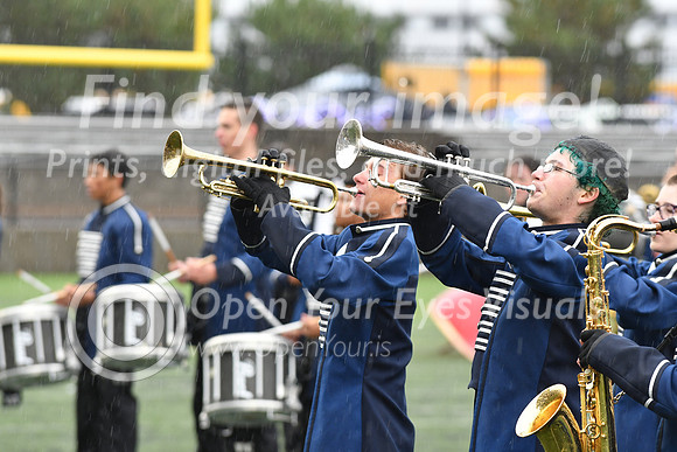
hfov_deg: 6.9
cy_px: 226
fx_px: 5643
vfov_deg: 4.6
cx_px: 338
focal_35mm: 300
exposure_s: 1/200
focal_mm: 200
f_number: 5
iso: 640
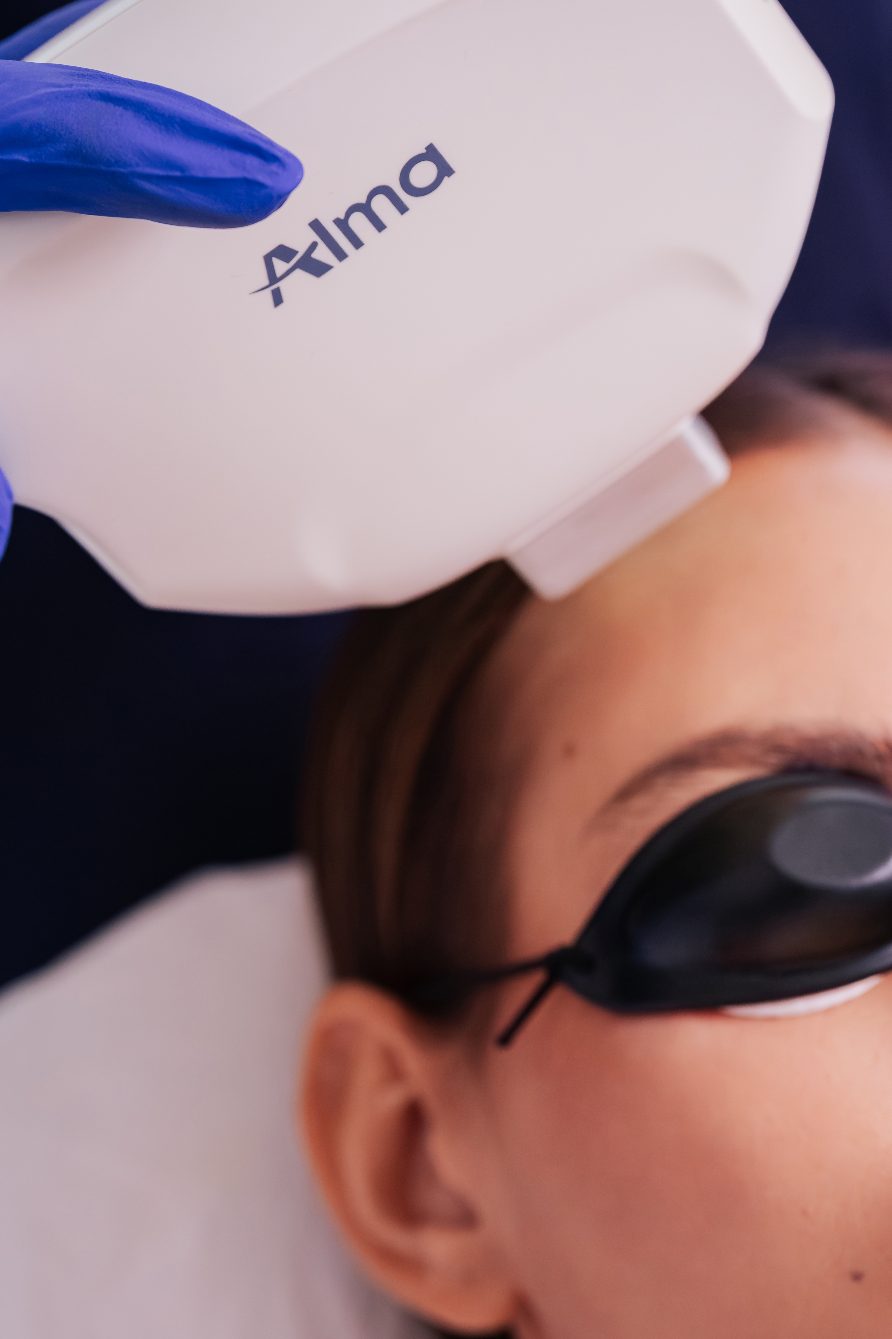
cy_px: 511
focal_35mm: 78
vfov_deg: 25.9
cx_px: 499
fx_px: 2899
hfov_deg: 17.5
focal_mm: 50
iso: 1250
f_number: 3.5
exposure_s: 1/250
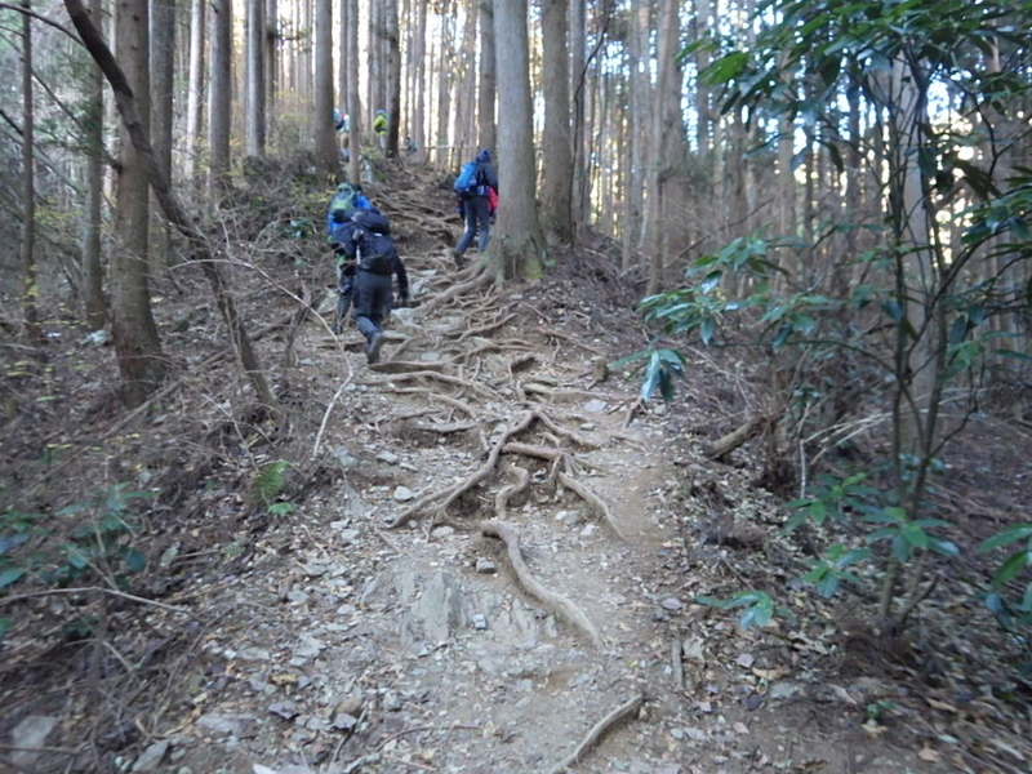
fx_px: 745
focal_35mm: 25
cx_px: 516
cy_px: 387
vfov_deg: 54.9
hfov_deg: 69.4
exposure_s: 1/45
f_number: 2
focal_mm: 4.5
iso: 640
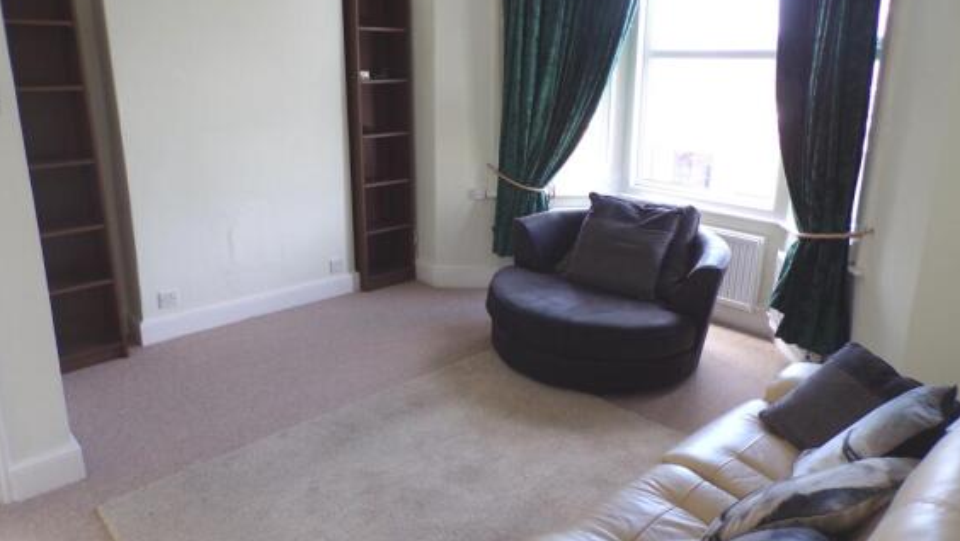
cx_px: 491
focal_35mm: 27
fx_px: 688
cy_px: 236
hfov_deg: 69.8
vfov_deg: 42.9
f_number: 3
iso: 100
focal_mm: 4.3
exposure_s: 1/50
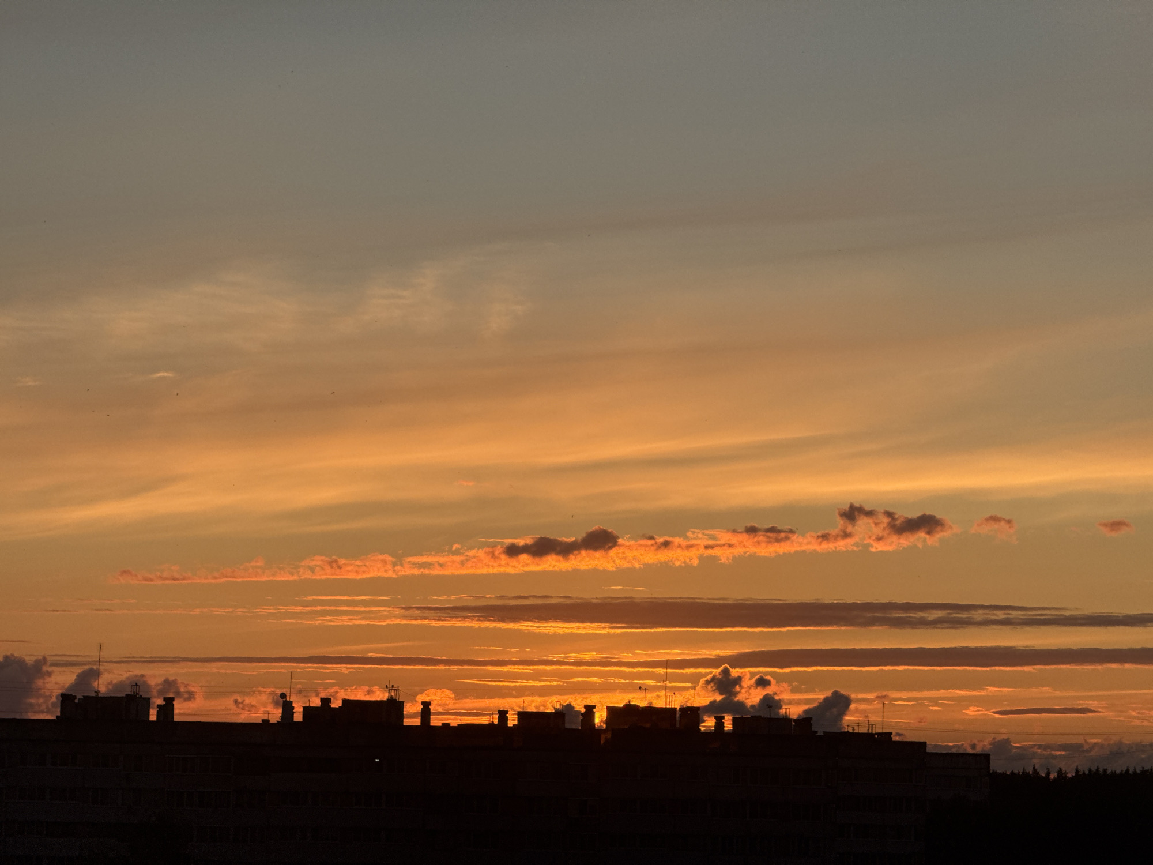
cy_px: 432
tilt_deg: +5.7
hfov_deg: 16.4
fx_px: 3997
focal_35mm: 120
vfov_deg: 12.3
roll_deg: -1.3
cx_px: 576
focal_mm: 15.66
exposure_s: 1/541
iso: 50
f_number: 2.8
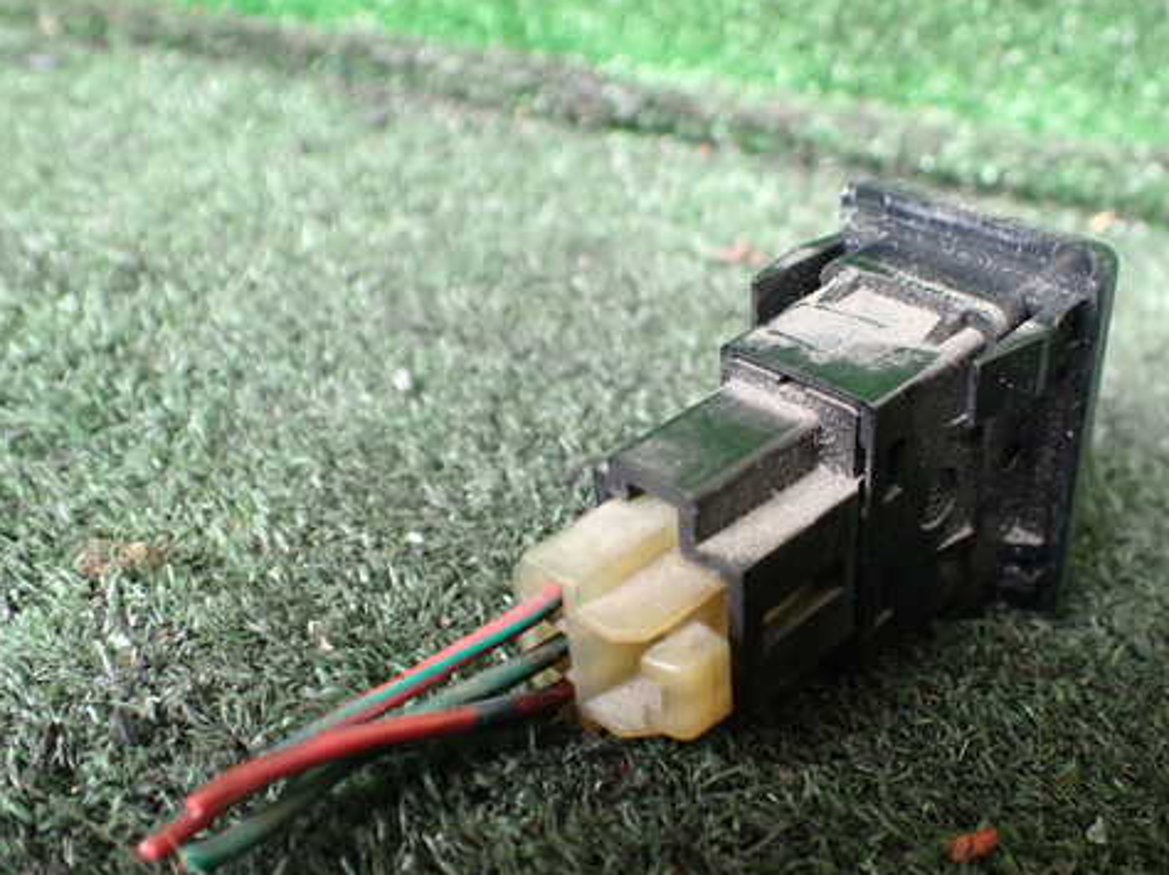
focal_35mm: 38
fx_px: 1283
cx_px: 691
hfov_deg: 48.8
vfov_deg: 37.7
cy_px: 471
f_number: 2.3
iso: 800
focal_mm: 5.4
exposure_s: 1/125
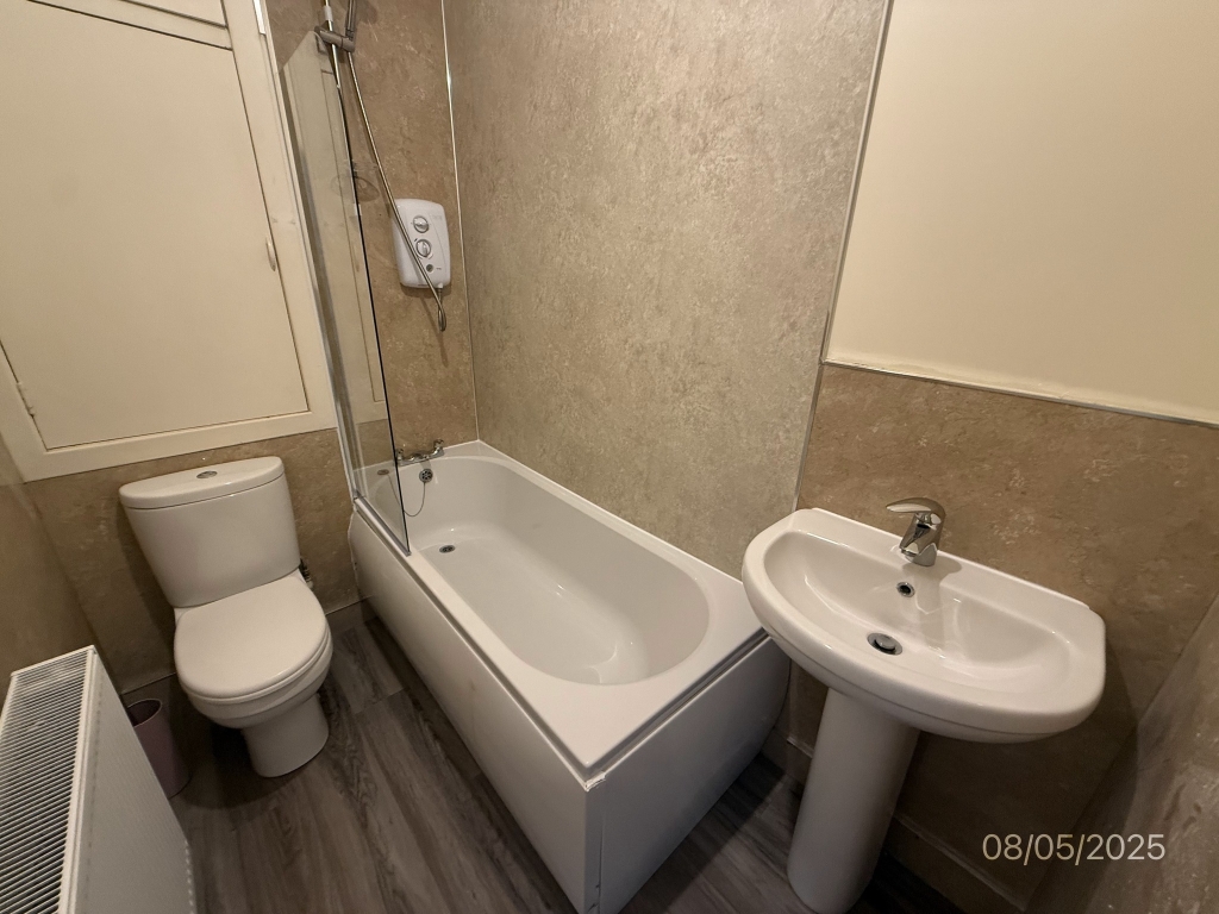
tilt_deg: -21.5
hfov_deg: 102.1
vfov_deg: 85.7
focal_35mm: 14
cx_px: 610
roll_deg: -0.8
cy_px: 457
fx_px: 493
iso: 320
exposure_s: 1/100
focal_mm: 2.22
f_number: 2.2
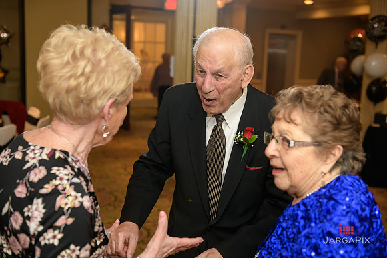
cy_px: 129
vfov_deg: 30.5
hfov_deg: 44.5
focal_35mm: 44
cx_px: 194
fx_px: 473
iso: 1000
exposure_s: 1/125
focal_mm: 44
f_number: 3.2
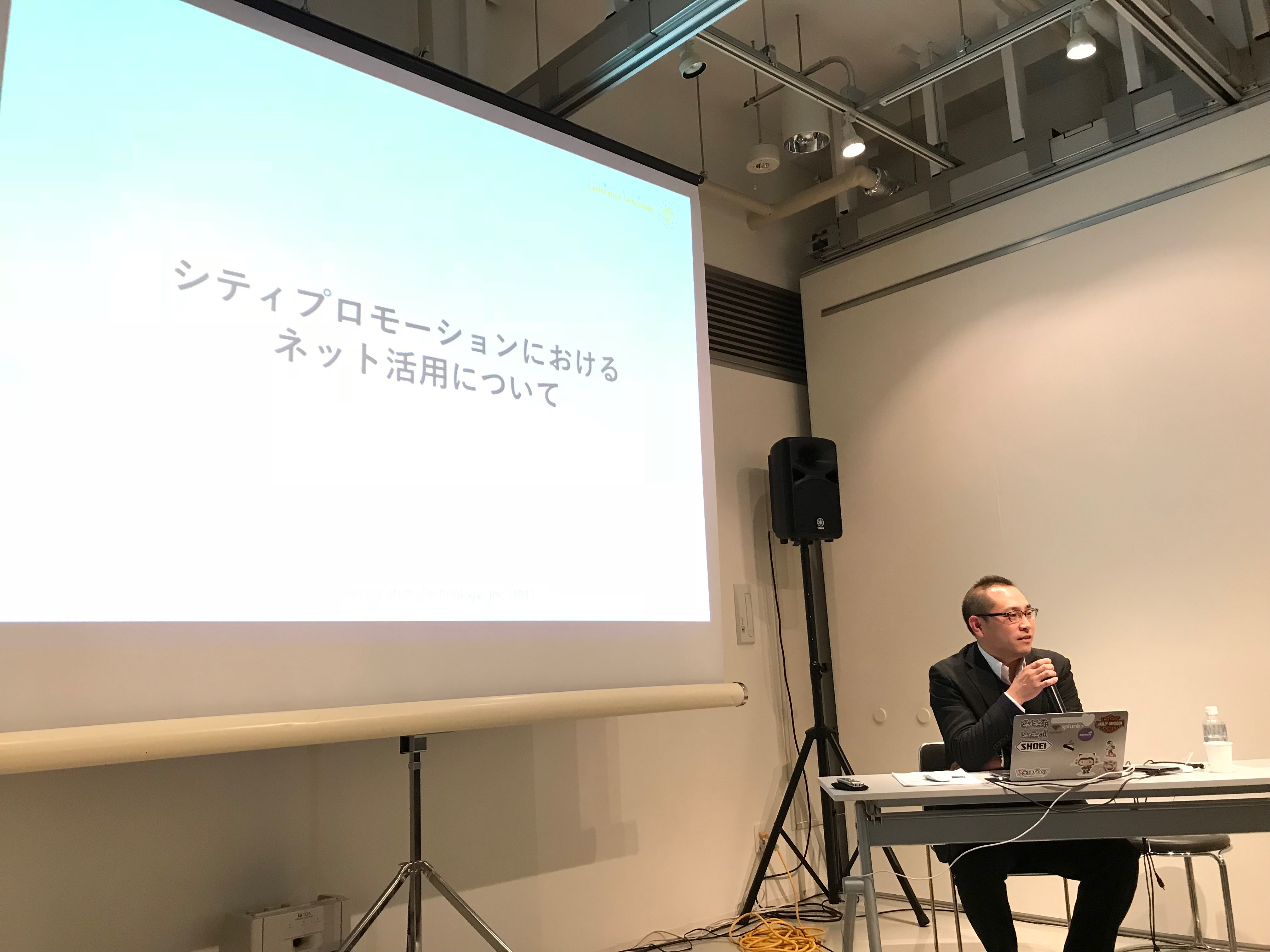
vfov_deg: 49.7
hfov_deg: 63.4
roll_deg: +2.6
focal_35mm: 28
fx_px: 1027
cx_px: 635
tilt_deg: +10.3
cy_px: 476
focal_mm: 3.99
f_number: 1.8
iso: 50
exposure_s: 1/15
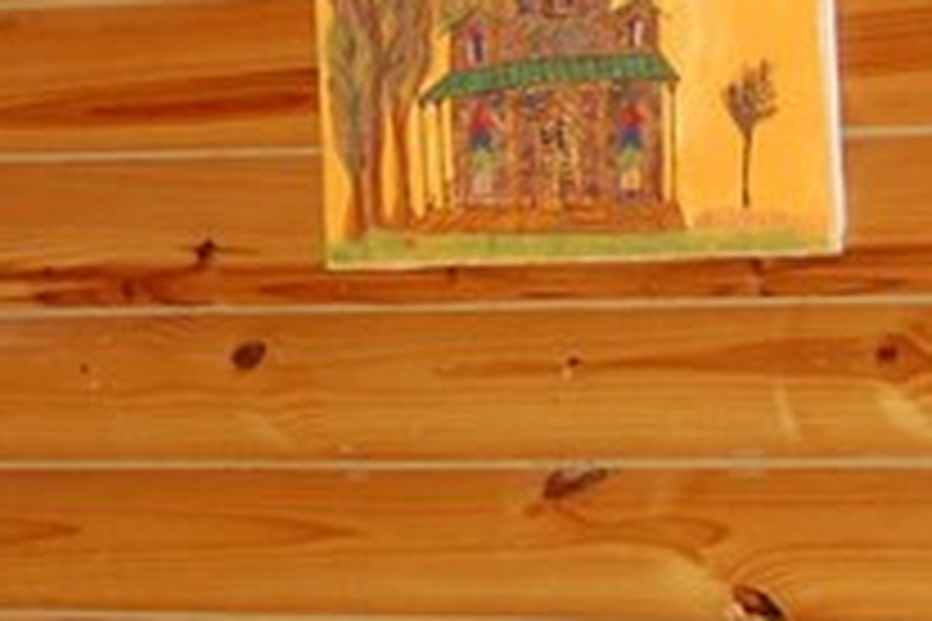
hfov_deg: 10.9
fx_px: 4893
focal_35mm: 189
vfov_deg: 7.3
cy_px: 410
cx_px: 331
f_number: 4
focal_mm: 24
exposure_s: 1/60
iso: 400
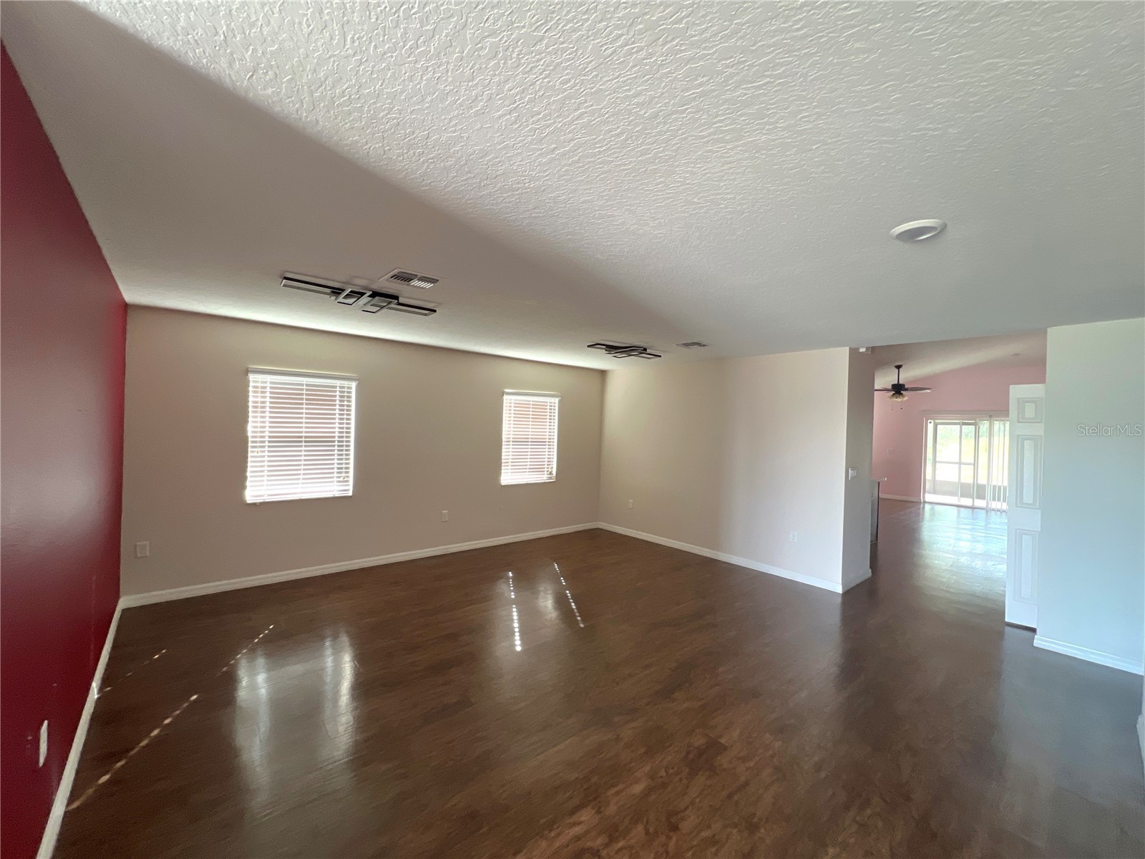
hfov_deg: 106.2
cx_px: 572
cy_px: 430
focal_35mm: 13
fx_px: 430
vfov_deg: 89.9
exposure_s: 1/60
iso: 250
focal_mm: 1.57
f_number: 1.8
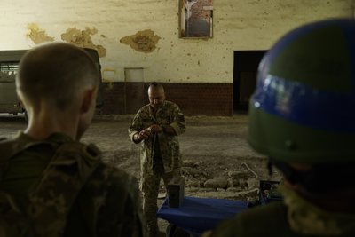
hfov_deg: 57.2
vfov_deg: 40.0
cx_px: 178
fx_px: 326
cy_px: 118
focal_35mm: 33
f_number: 4
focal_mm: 33
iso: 800
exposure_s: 1/160
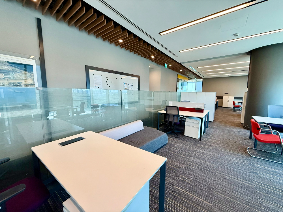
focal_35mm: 14
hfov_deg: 102.1
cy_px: 106
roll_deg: -1.8
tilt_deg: -6.6
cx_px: 142
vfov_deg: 85.7
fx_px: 114
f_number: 2.2
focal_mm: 2.22
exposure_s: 1/100
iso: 125
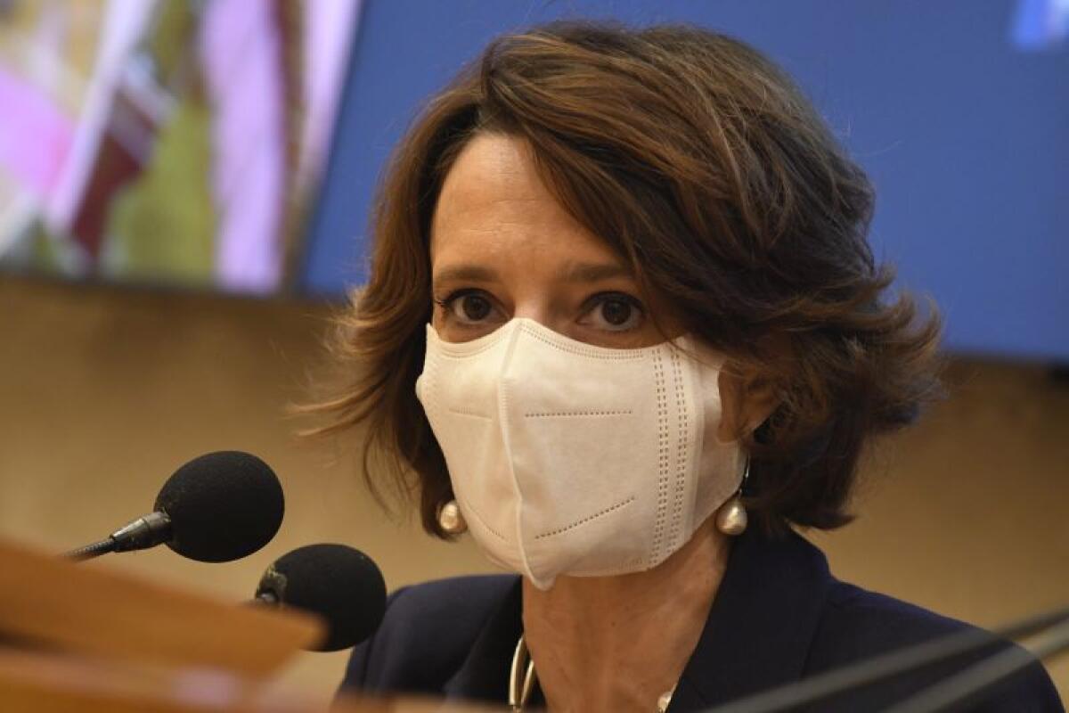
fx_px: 8908
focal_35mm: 300
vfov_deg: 4.6
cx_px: 534
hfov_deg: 6.9
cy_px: 356
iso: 3200
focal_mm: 200
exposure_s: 1/160
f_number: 4.5
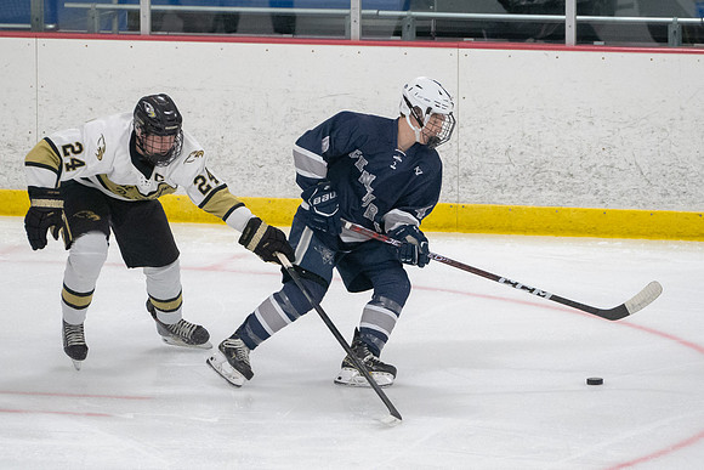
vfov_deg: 4.2
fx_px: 6471
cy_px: 235
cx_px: 349
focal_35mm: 331
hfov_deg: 6.2
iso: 12800
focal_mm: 200
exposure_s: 1/1250
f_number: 4.5
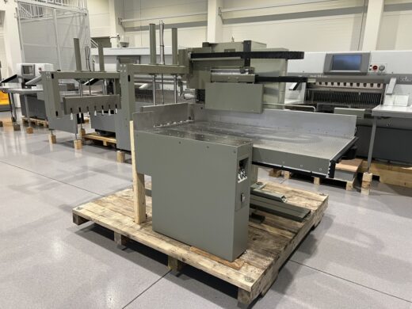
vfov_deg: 53.1
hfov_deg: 67.3
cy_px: 154
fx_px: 309
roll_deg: -0.4
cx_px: 206
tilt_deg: -14.9
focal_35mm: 26
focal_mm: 5.7
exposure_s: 1/78
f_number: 1.5
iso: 125
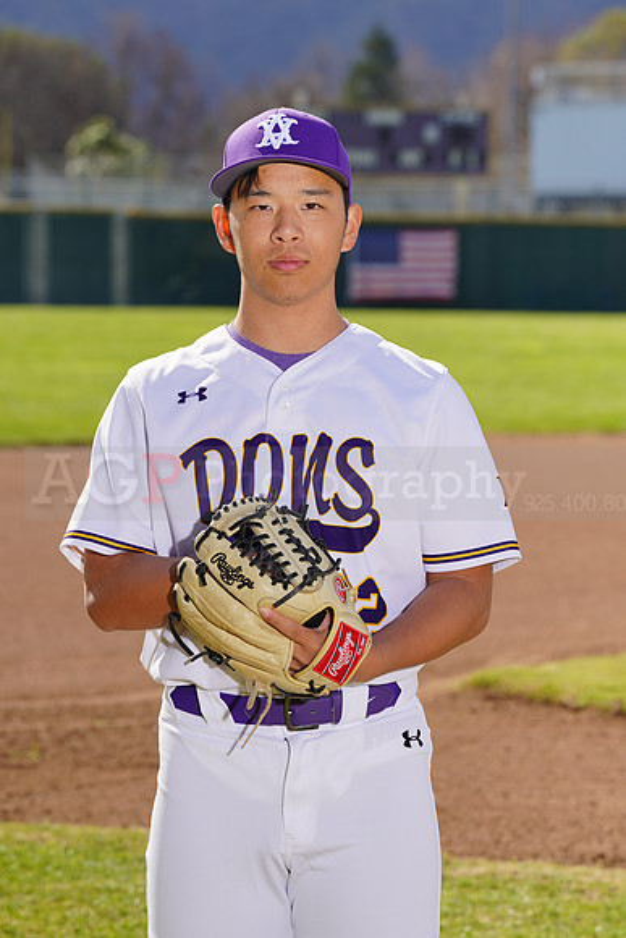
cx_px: 313
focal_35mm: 196
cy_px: 469
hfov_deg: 7.0
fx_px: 5109
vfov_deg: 10.5
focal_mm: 196
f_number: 9
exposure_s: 1/250
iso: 100
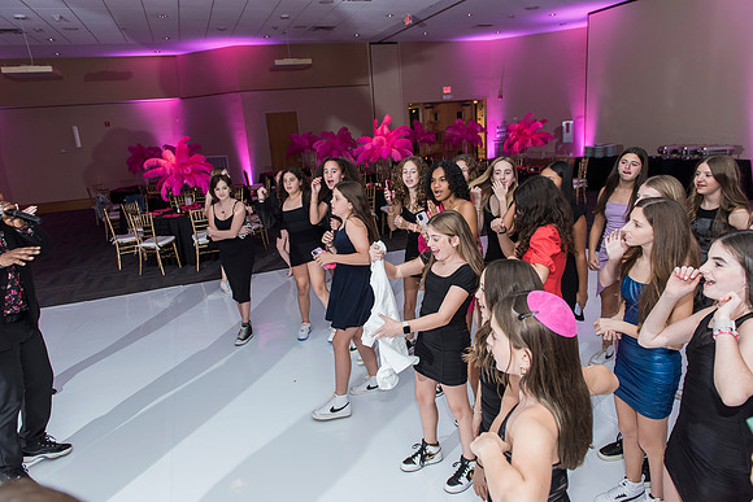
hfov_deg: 73.7
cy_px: 251
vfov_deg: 53.2
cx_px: 376
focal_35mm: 24
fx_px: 502
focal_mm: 24
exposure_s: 1/100
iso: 1250
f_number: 4
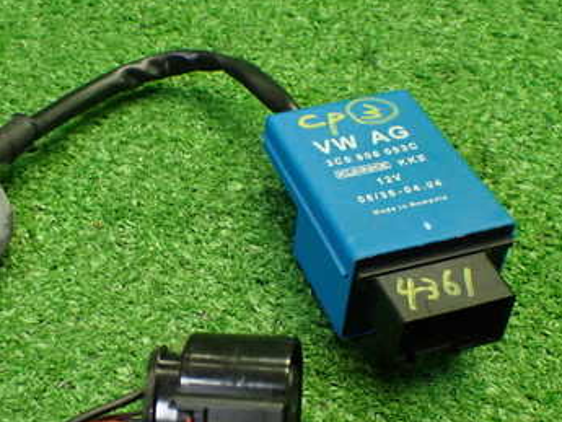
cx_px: 174
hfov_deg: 29.1
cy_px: 284
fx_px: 1072
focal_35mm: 66
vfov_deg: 22.2
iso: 800
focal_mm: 6.83
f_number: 2.7
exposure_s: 1/100
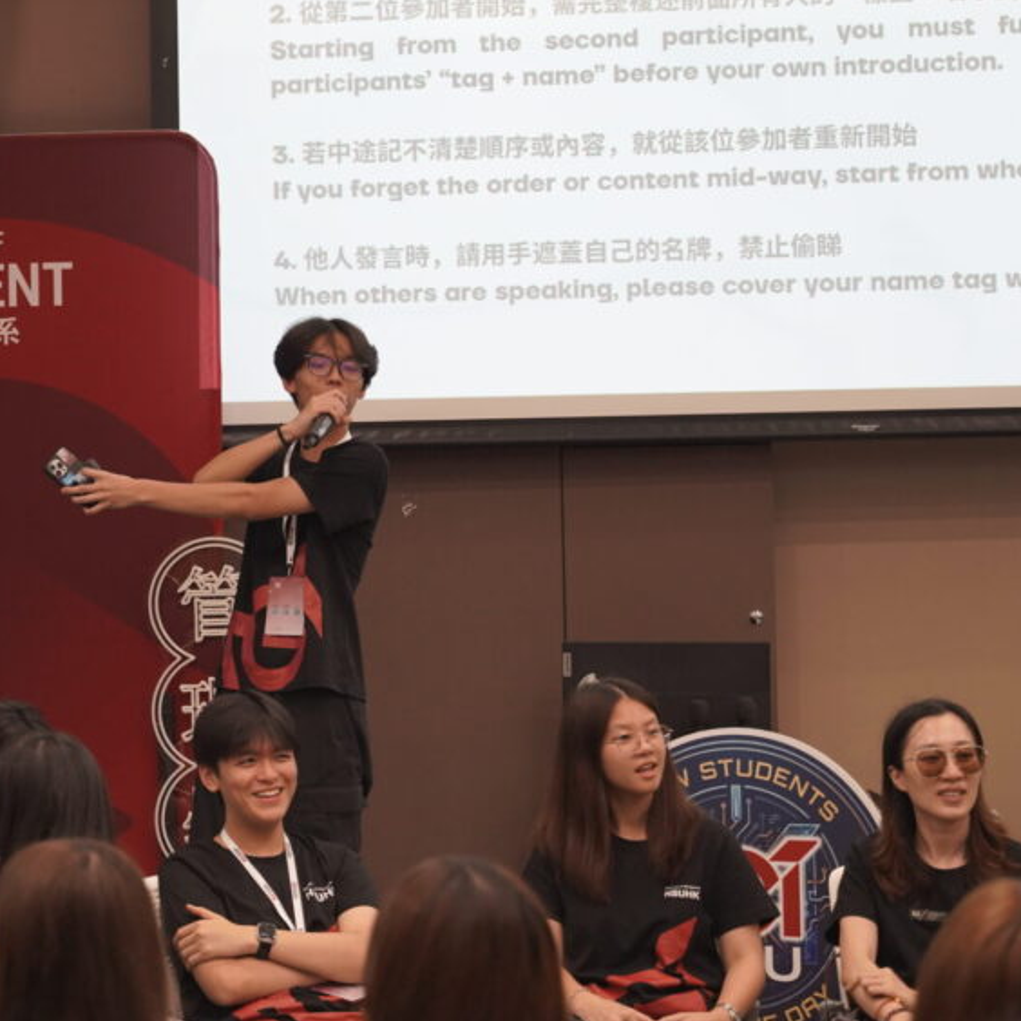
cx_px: 156
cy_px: 412
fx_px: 3604
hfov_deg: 16.0
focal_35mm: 108
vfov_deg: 16.1
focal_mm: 70
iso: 2000
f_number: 4
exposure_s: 1/160
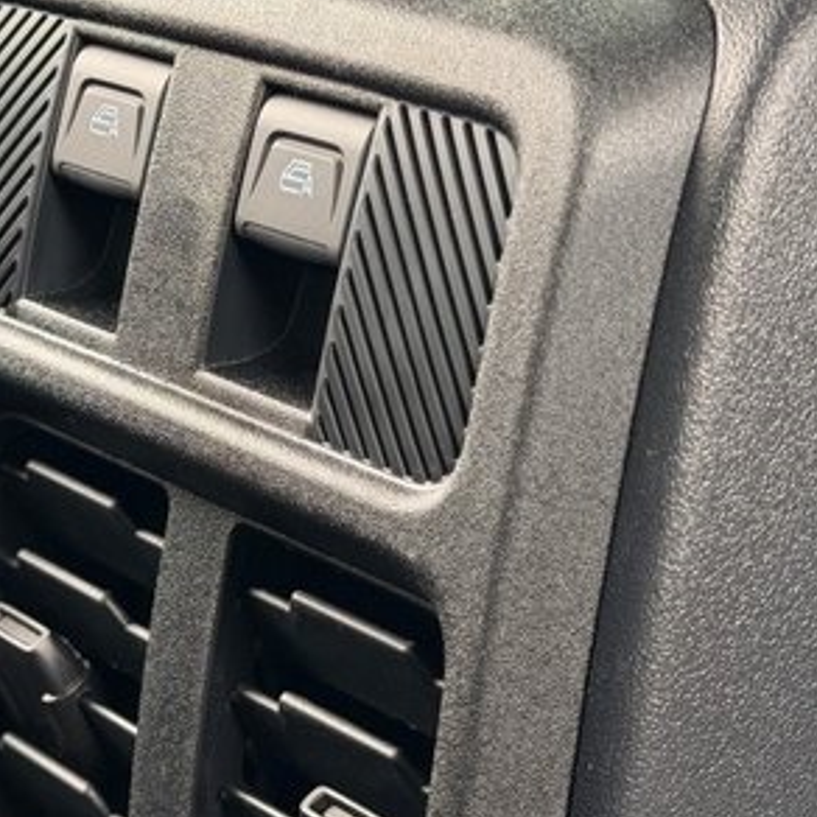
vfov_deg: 18.6
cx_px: 263
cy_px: 266
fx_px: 2483
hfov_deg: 18.6
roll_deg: +0.4
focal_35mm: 93
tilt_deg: -16.5
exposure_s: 1/60
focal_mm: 6.76
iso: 160
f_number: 1.78
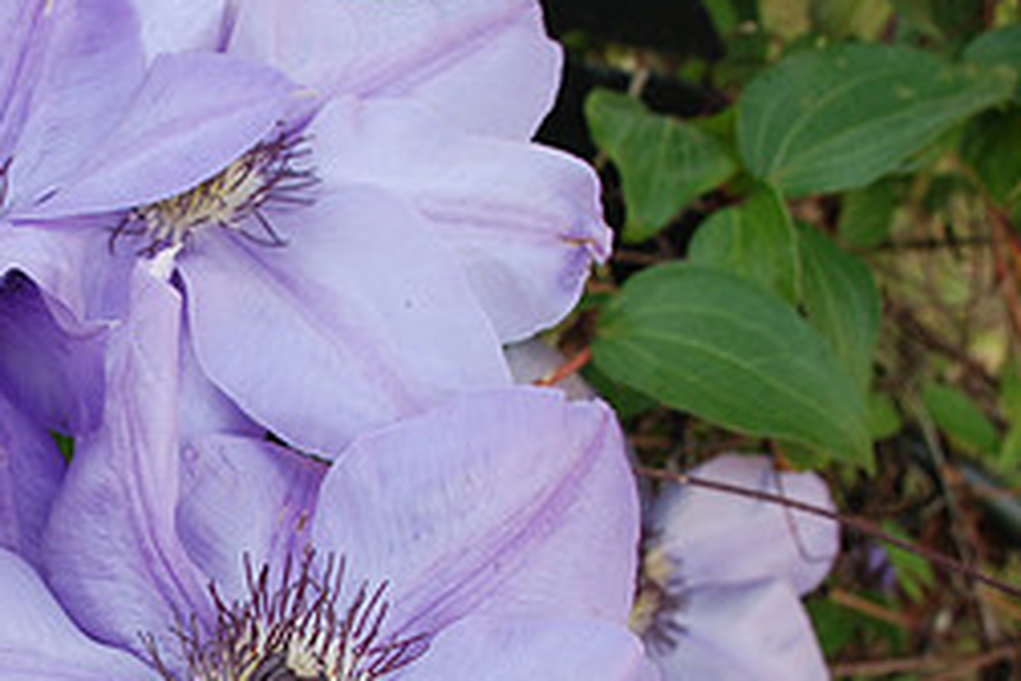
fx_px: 2552
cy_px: 580
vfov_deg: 15.1
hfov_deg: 22.1
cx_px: 117
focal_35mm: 90
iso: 200
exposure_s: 1/100
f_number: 5
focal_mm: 26
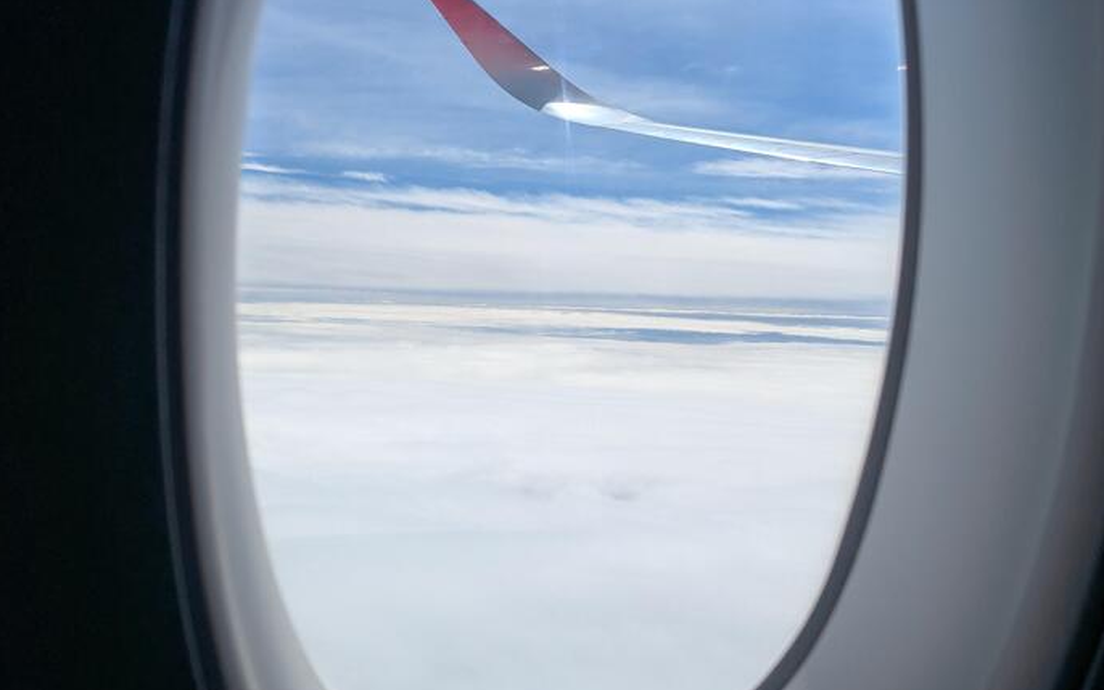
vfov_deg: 24.8
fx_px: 1565
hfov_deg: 38.9
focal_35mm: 52
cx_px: 547
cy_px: 417
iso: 102
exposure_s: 1/10870
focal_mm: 6.81
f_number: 1.85
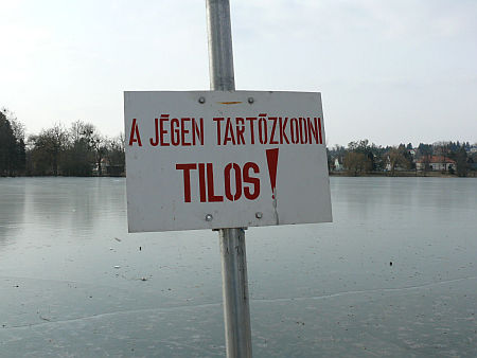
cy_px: 179
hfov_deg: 50.1
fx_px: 510
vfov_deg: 38.7
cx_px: 238
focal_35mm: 37
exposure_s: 1/320
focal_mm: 7.9
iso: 100
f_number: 5.6
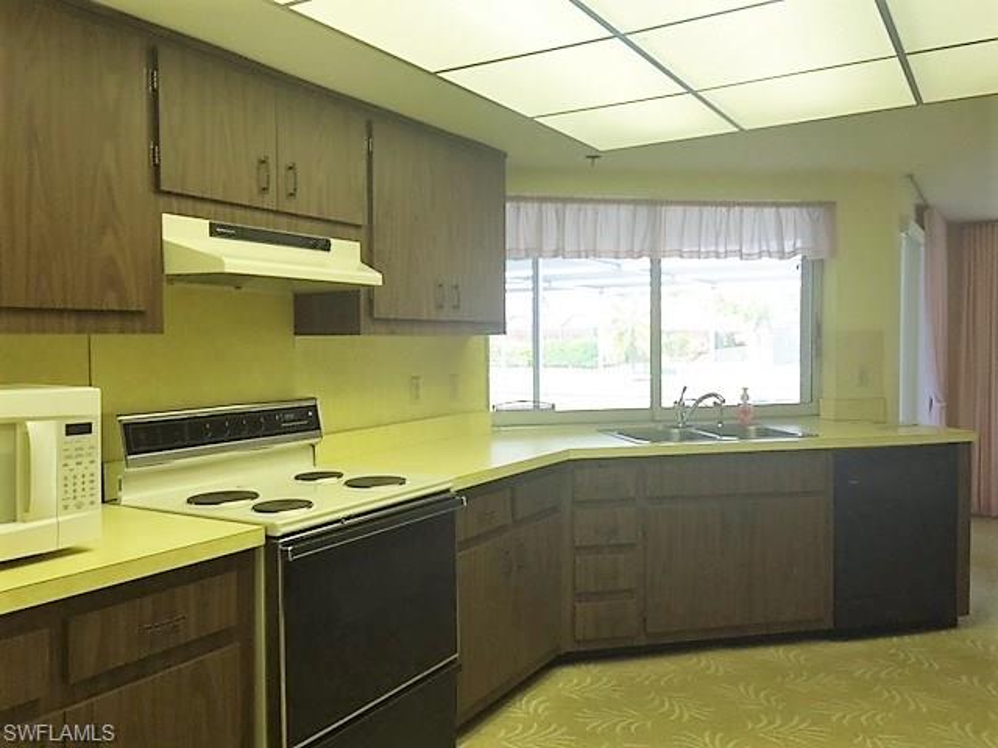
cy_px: 374
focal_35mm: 29
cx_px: 499
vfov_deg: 48.2
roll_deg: -0.7
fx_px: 836
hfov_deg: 61.7
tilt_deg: -2.4
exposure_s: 1/120
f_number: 2.2
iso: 32
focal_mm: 4.15
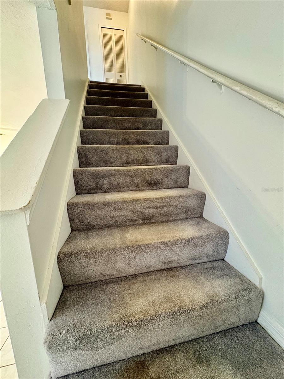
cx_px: 142
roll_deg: +1.7
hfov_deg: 85.7
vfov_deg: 102.1
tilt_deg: -8.2
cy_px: 190
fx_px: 153
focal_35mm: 14
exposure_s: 1/60
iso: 640
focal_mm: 2.22
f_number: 2.2
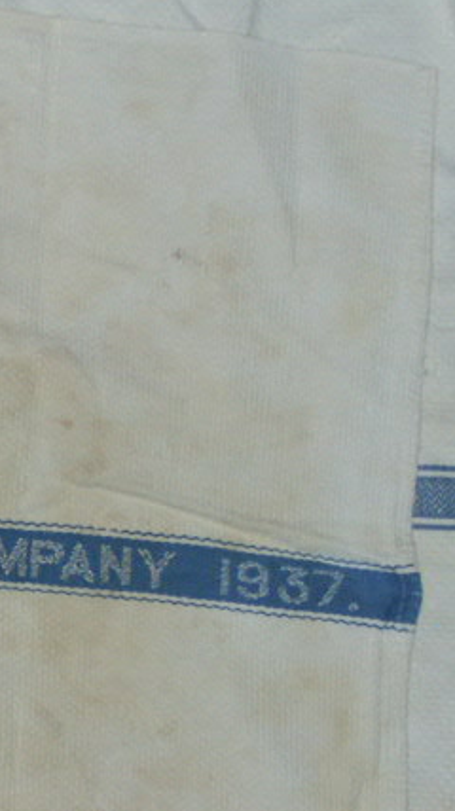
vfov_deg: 15.7
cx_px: -349
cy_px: 445
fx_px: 2945
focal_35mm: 137
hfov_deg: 8.5
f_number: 2.8
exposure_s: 1/45
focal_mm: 10.96
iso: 200
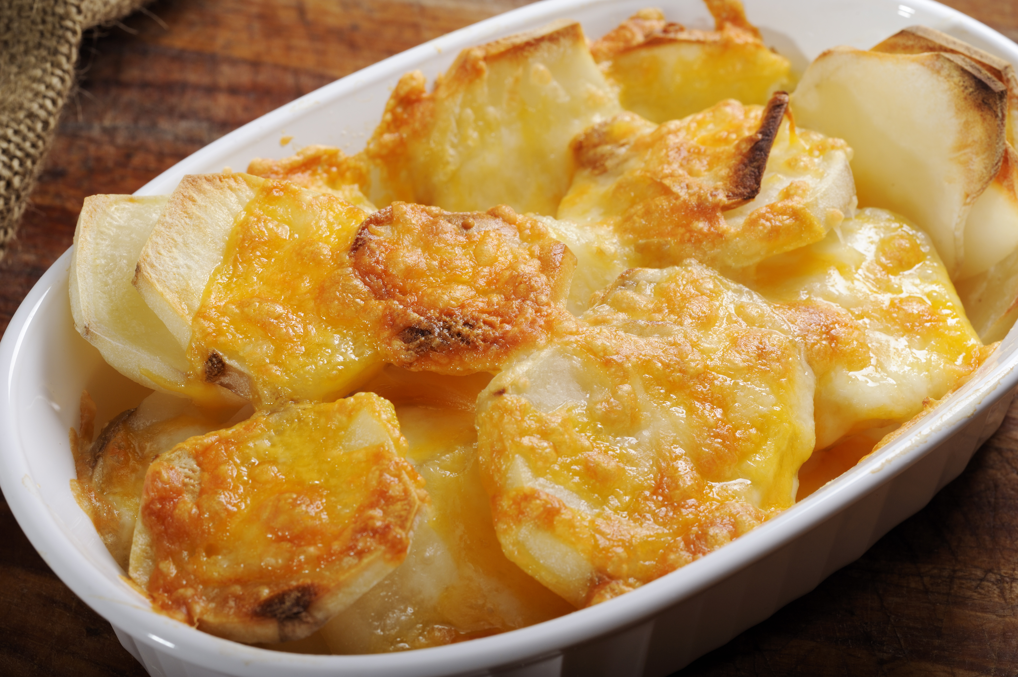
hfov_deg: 39.6
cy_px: 338
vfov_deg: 27.0
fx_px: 1413
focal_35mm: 50
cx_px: 509
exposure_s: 1/250
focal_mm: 50
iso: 200
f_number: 11
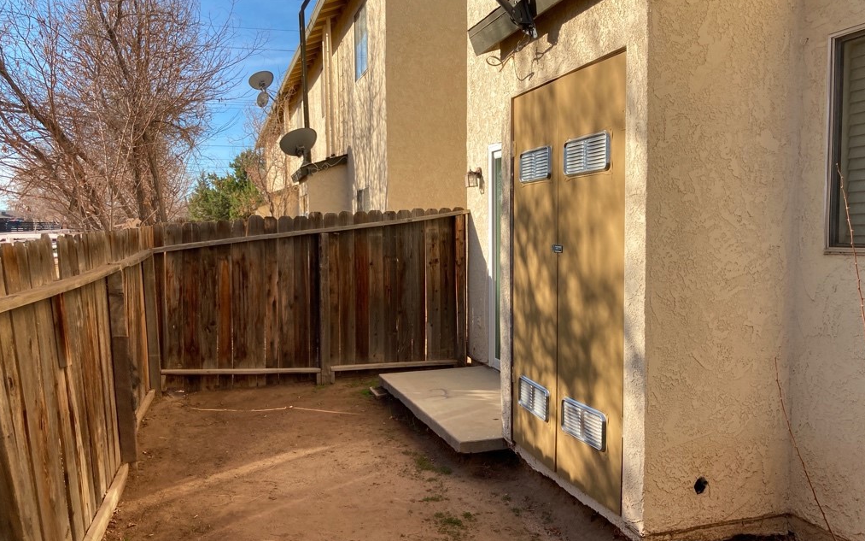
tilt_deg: -2.6
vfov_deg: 41.8
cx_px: 434
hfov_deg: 62.9
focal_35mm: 30
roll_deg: -0.9
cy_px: 284
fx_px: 707
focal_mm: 3.99
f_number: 1.8
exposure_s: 1/1033
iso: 20
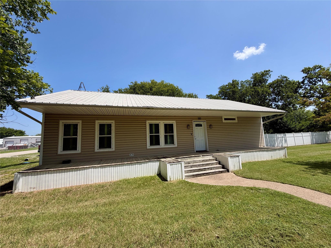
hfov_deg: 102.1
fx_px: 134
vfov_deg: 85.7
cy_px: 124
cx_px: 166
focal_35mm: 14
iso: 25
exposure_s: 1/770
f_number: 2.2
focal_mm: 2.22
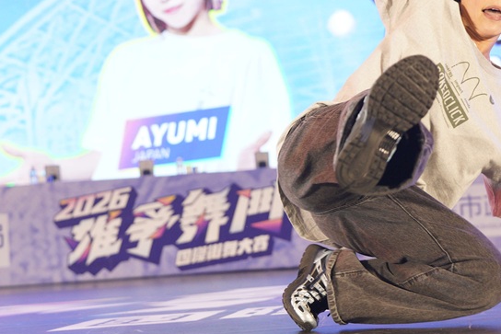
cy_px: 144
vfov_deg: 17.3
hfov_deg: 25.7
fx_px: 1100
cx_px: 239
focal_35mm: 79
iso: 1600
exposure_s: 1/640
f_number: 2.8
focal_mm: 43
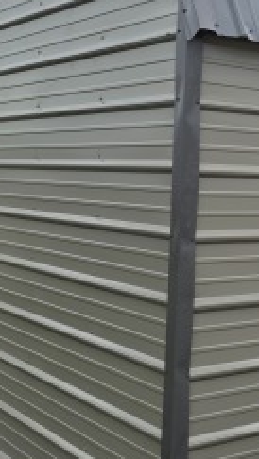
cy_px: 179
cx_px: 287
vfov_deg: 31.8
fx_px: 804
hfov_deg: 17.6
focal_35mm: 66
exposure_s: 1/4333
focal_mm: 6.3
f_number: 1.7
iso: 80
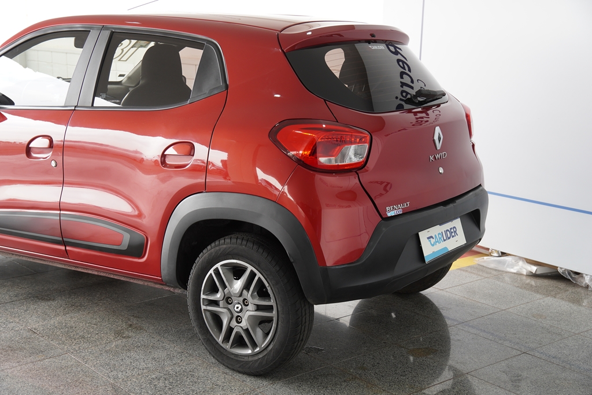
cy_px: 198
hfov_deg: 38.9
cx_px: 296
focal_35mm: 51
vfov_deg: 26.5
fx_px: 839
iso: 200
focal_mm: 34
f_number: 3.5
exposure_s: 1/100
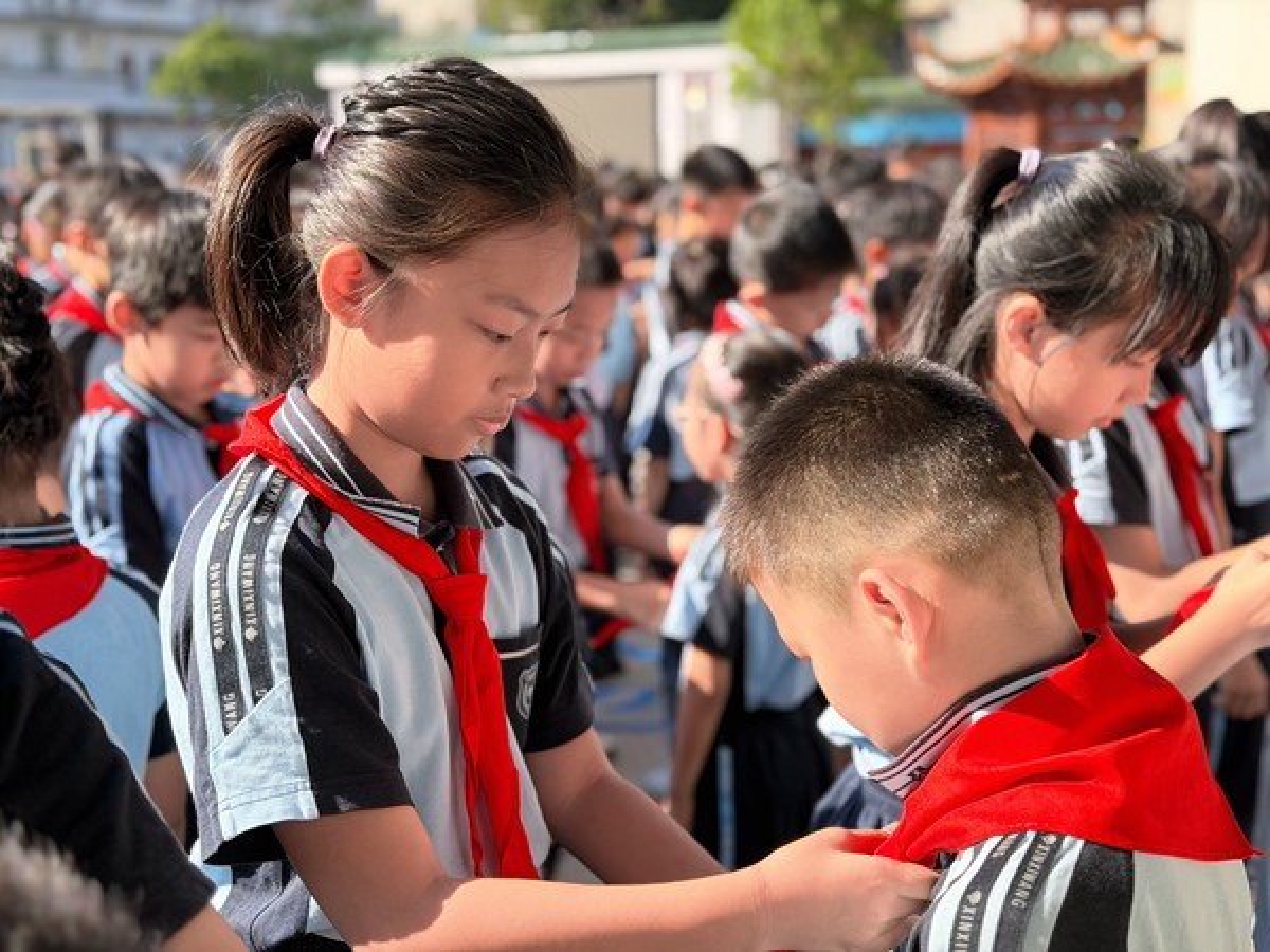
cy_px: 476
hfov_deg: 39.7
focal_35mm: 48
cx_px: 635
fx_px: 1761
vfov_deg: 30.3
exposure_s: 1/1403
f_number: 1.78
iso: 80
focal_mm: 6.76
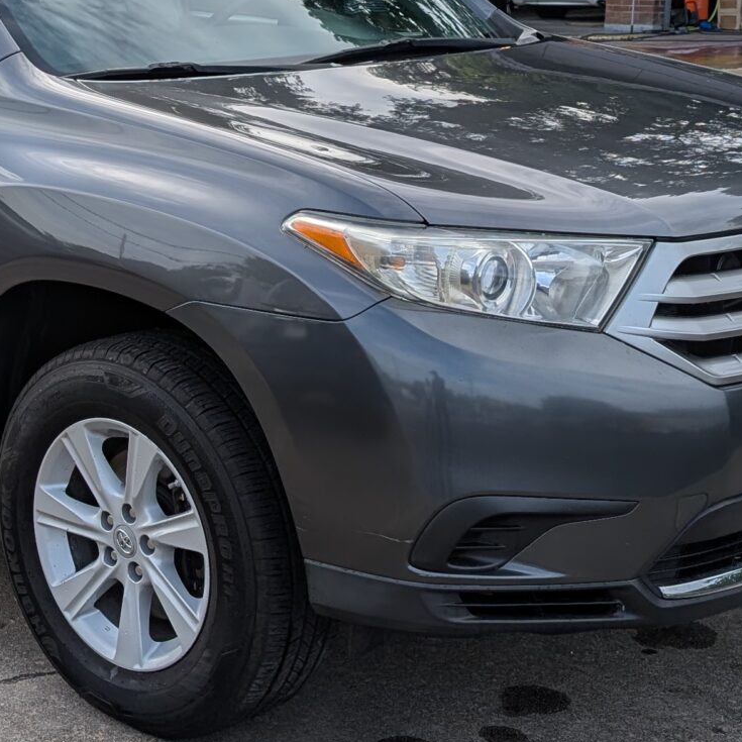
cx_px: 28
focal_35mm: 74
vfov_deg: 23.3
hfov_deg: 22.6
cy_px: 266
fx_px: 1795
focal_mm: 6.9
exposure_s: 1/1193
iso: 19
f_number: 1.68
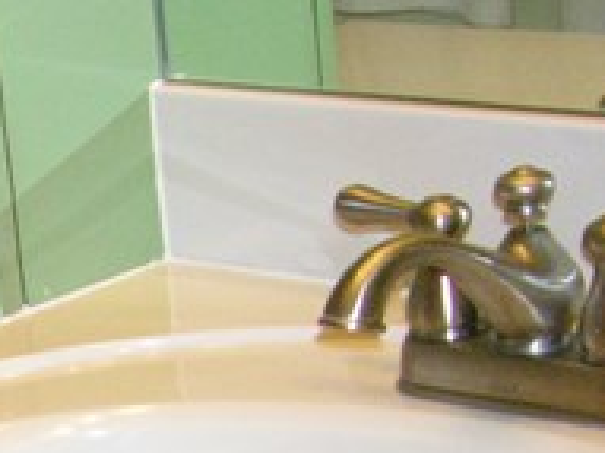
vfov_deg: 7.6
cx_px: -716
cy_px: 887
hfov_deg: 9.6
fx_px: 3284
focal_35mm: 188
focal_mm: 8.9
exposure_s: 1/60.1
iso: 200
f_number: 2.8
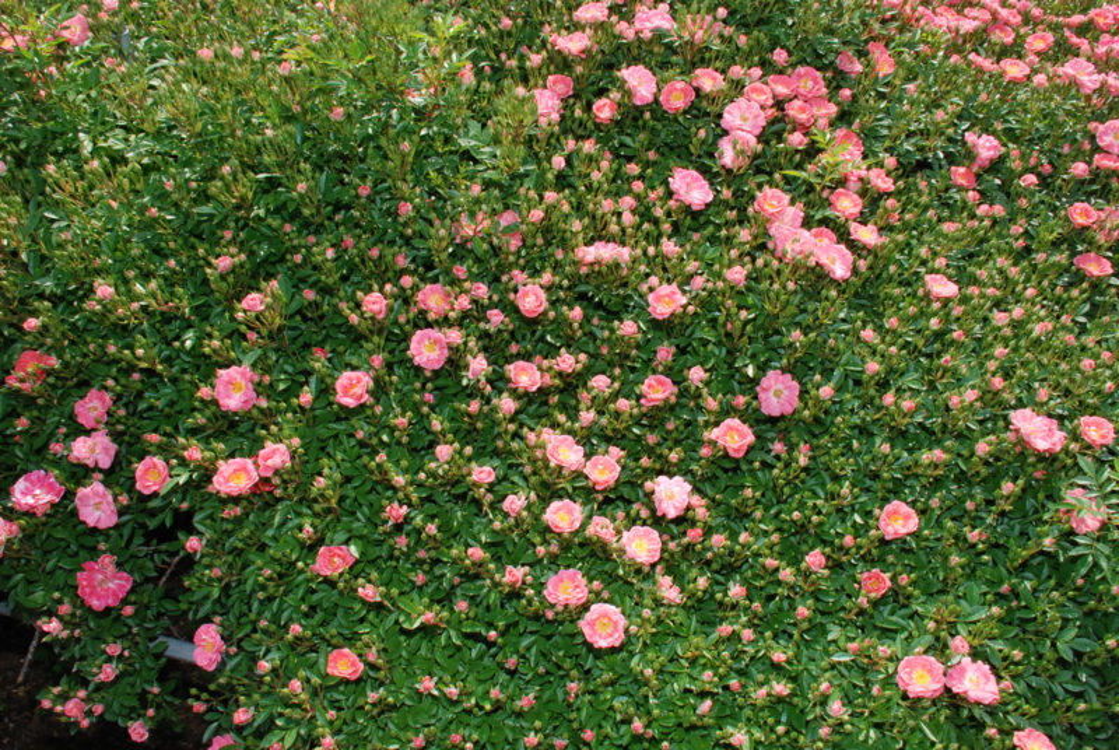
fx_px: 1167
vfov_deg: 35.6
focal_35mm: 38
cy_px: 375
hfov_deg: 51.2
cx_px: 560
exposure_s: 1/200
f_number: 20
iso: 800
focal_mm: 25
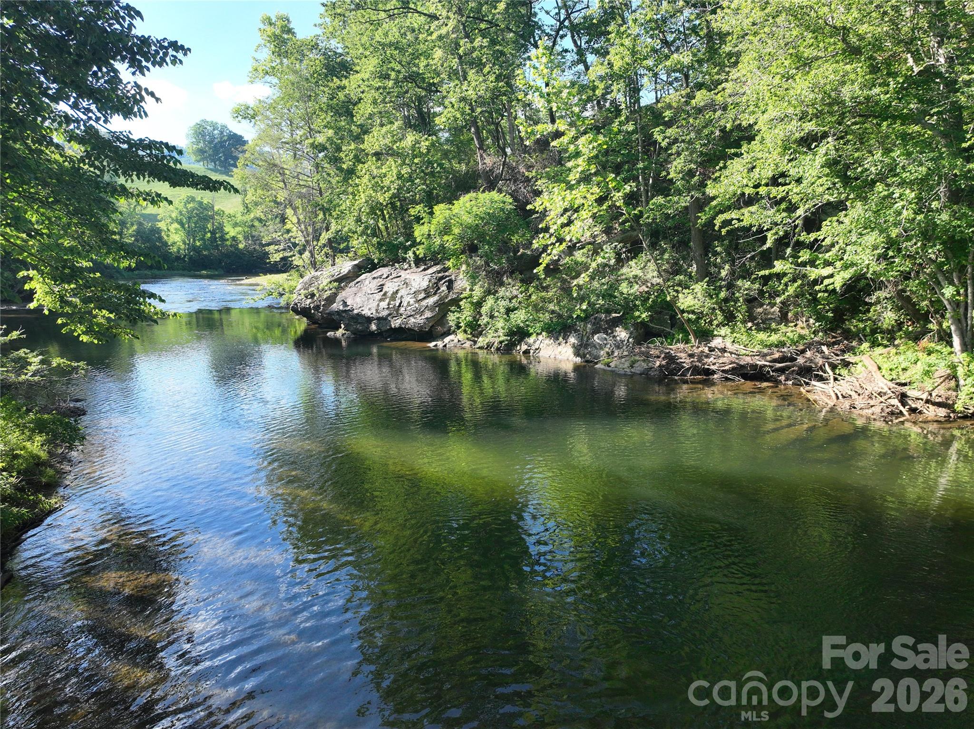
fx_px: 675
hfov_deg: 71.6
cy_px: 364
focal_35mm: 24
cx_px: 487
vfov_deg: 56.8
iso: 300
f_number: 2.8
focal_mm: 12.29
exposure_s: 1/800
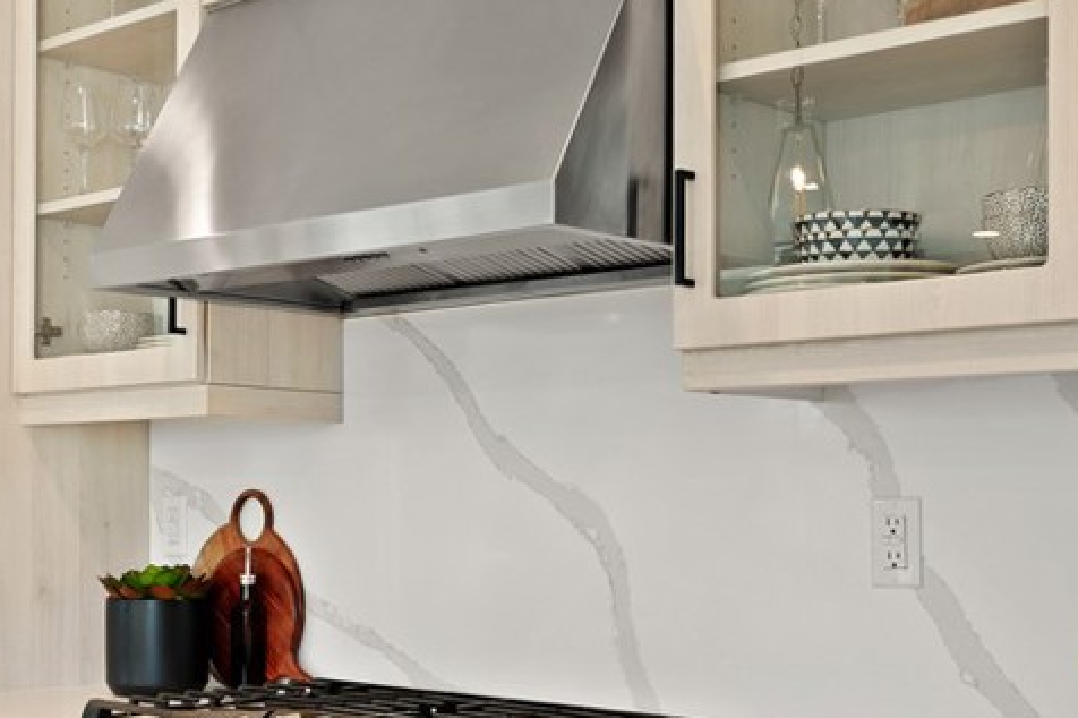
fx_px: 1676
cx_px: 480
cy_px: 513
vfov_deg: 24.0
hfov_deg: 35.6
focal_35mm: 56
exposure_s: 1/15
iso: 320
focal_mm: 26
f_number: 4
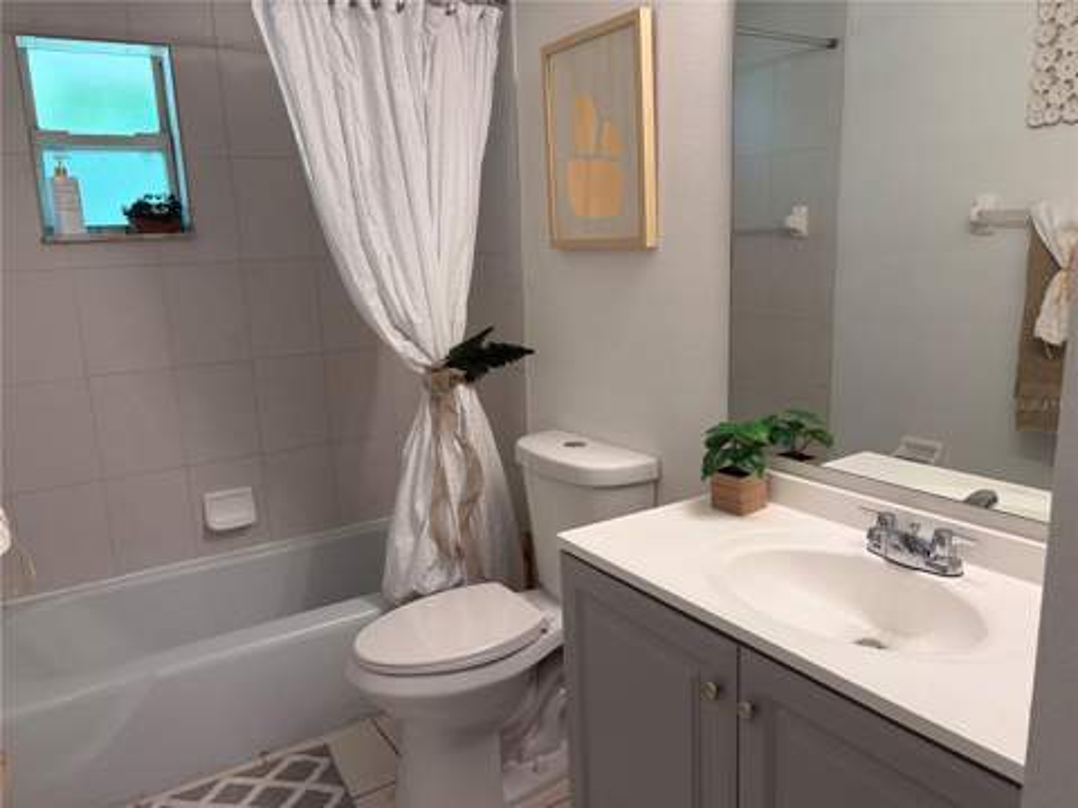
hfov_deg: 67.3
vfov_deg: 53.1
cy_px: 404
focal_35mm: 26
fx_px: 810
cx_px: 539
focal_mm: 5.96
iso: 100
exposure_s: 1/120
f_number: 1.6
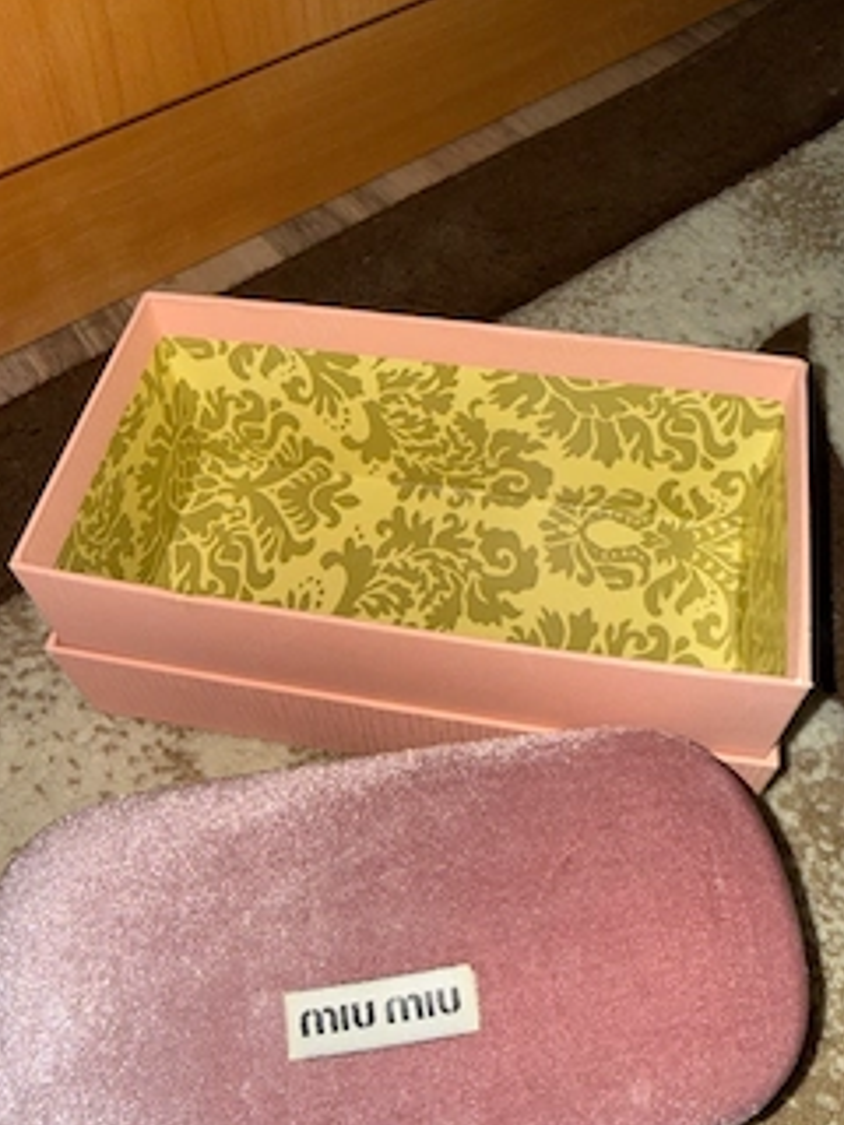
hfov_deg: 46.8
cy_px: 622
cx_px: 422
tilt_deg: -55.8
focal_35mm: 30
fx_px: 975
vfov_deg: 59.8
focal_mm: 2.22
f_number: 2.2
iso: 40
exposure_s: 1/122
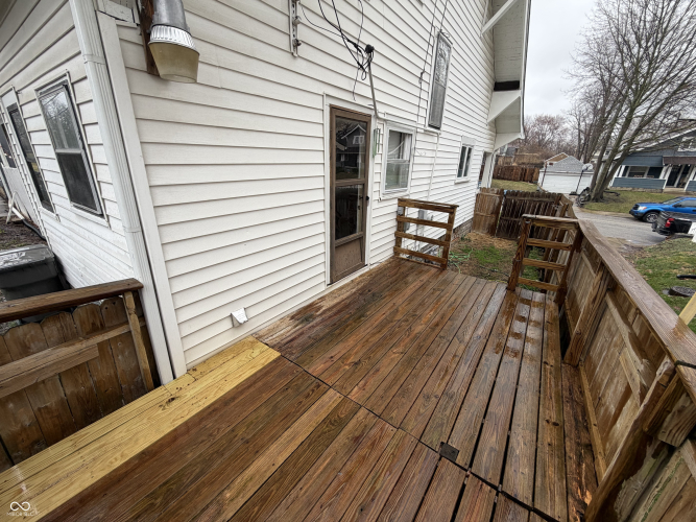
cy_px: 261
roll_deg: -0.9
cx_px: 348
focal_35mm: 14
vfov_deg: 85.7
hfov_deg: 102.1
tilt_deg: -19.6
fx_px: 281
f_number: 2.2
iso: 40
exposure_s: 1/183
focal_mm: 2.22
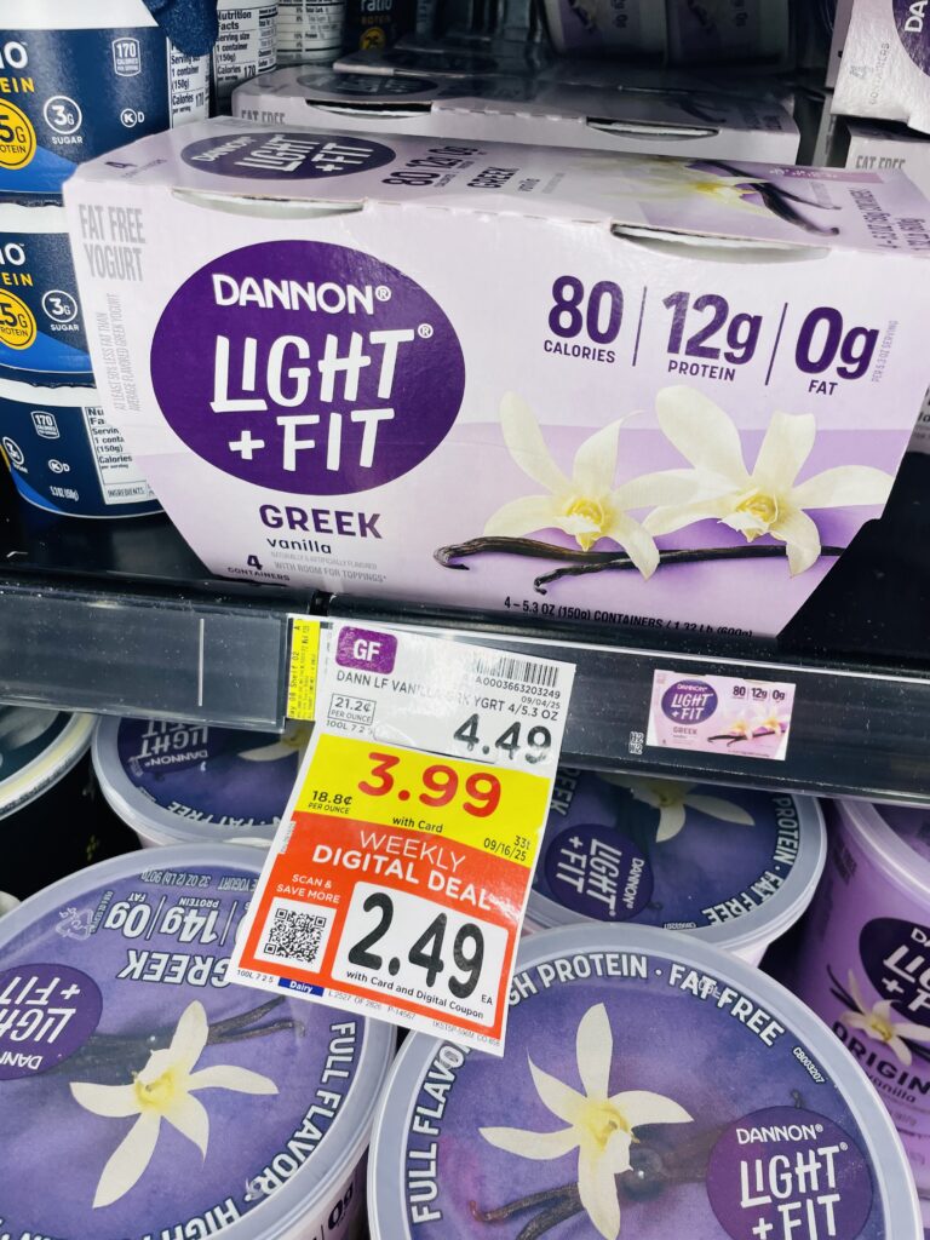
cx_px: 465
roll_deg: -1.2
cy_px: 620
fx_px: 931
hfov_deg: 53.1
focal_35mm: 26
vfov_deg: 67.3
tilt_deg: -35.3
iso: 50
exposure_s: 1/121
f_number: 1.6
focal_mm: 4.2
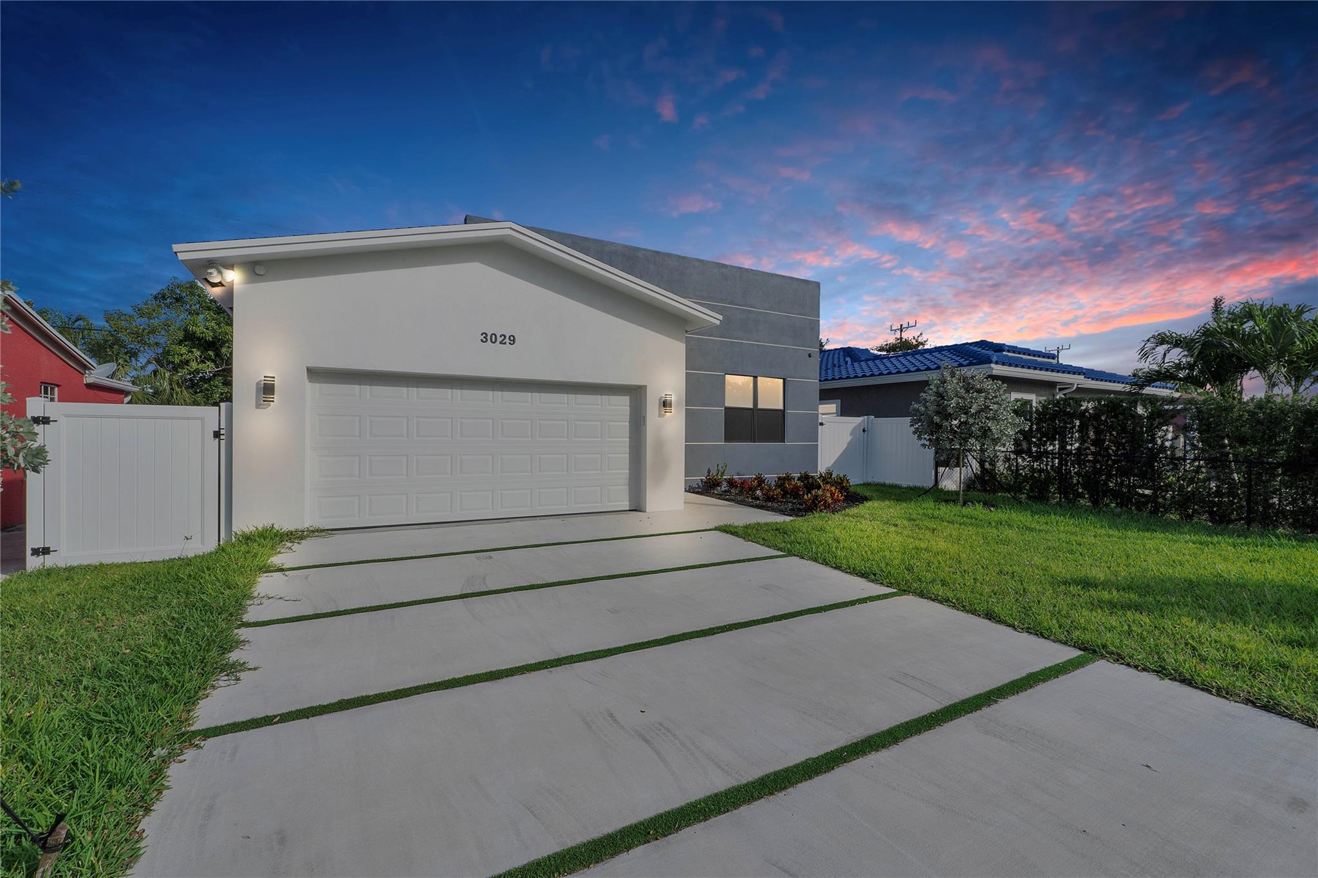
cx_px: 659
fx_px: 549
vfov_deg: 77.3
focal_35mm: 15
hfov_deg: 100.4
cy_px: 439
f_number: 11
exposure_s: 1/250
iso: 100
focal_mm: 10
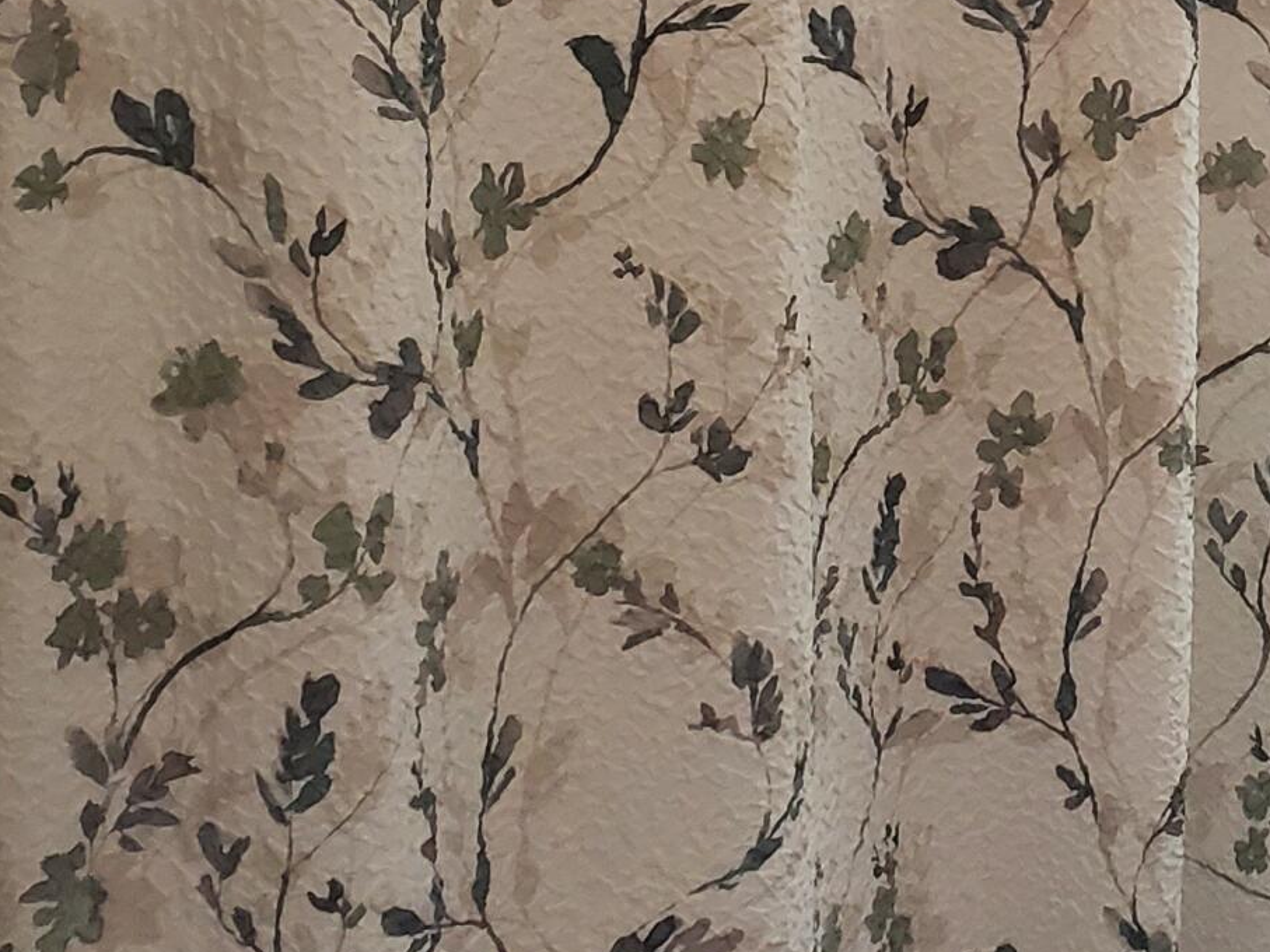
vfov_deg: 16.7
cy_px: -31
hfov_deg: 21.0
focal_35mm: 86
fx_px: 3155
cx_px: 1582
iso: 250
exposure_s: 1/60
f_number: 2.4
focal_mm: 4.3
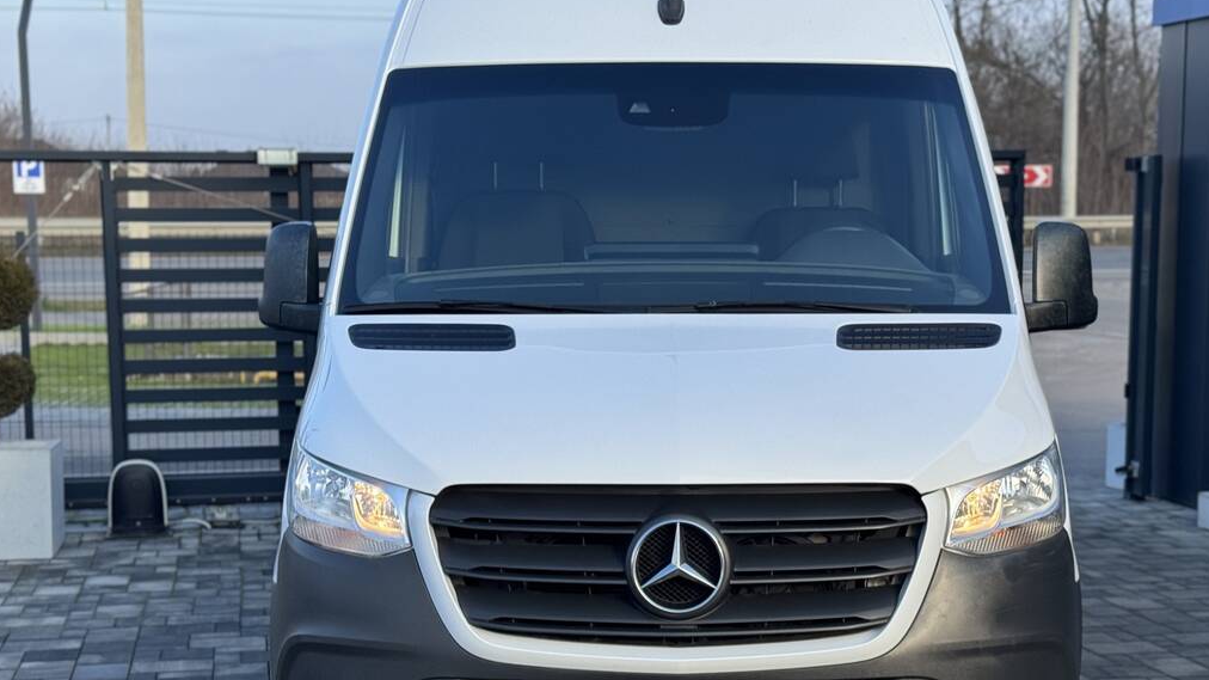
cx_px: 670
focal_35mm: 62
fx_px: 1987
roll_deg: +0.3
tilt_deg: -6.7
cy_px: 434
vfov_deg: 19.4
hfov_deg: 33.8
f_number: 1.78
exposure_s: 1/1560
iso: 64
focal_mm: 6.76
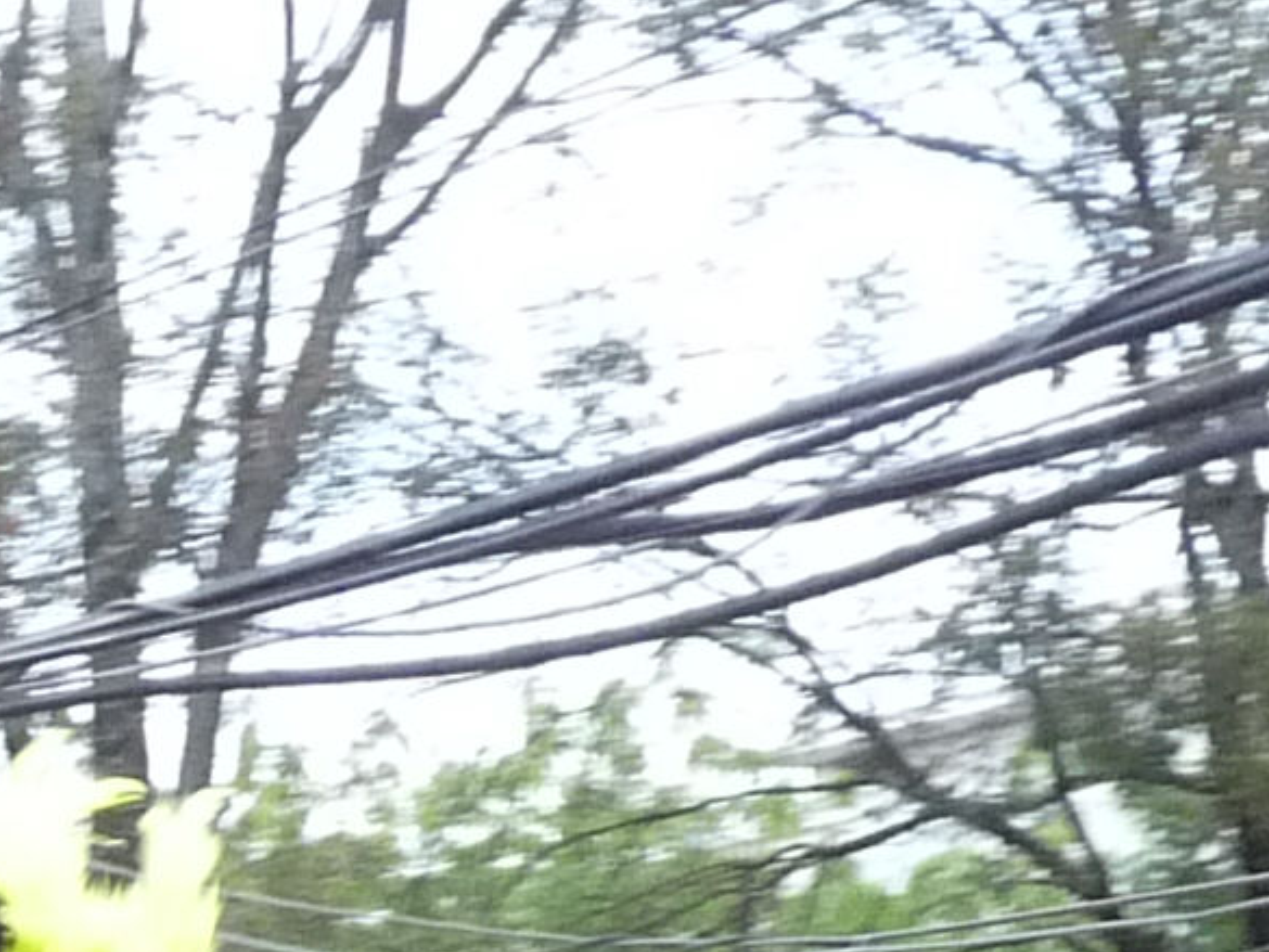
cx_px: -636
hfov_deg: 10.9
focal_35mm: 175
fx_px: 6417
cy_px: 1451
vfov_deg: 8.3
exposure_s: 1/60
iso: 320
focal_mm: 4.9
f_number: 2.8
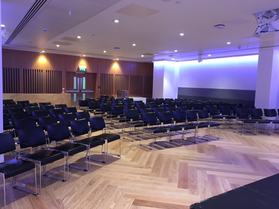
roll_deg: -0.8
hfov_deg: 61.7
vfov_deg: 48.2
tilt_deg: -4.8
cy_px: 104
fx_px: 234
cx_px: 140
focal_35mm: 29
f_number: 2.2
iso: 100
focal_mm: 4.15
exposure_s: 1/33
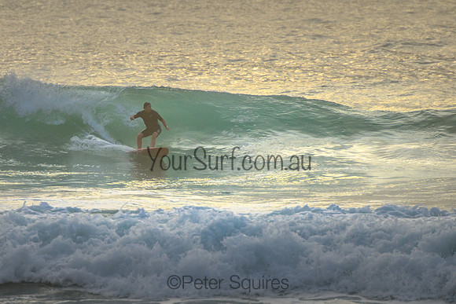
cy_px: 142
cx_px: 187
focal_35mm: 550
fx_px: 6965
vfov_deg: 2.5
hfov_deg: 3.7
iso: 640
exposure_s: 1/2000
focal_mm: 400
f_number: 5.6
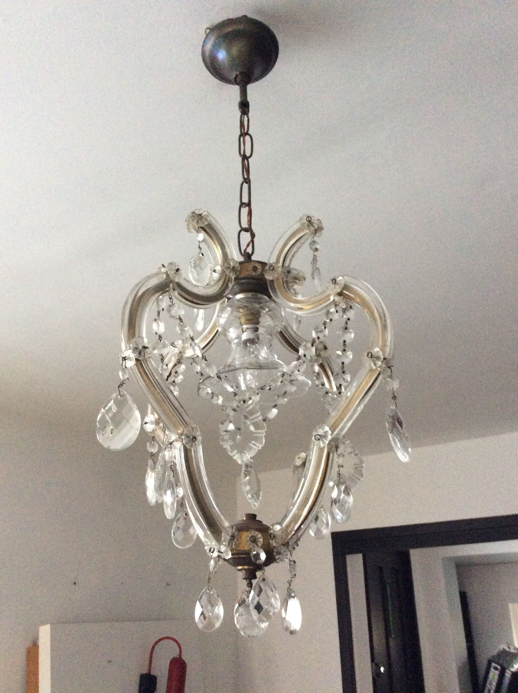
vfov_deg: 56.9
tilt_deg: +22.6
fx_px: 640
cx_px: 259
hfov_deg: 44.1
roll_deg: +1.4
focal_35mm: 32
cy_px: 346
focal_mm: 3.3
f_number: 2.4
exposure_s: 1/20
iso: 250
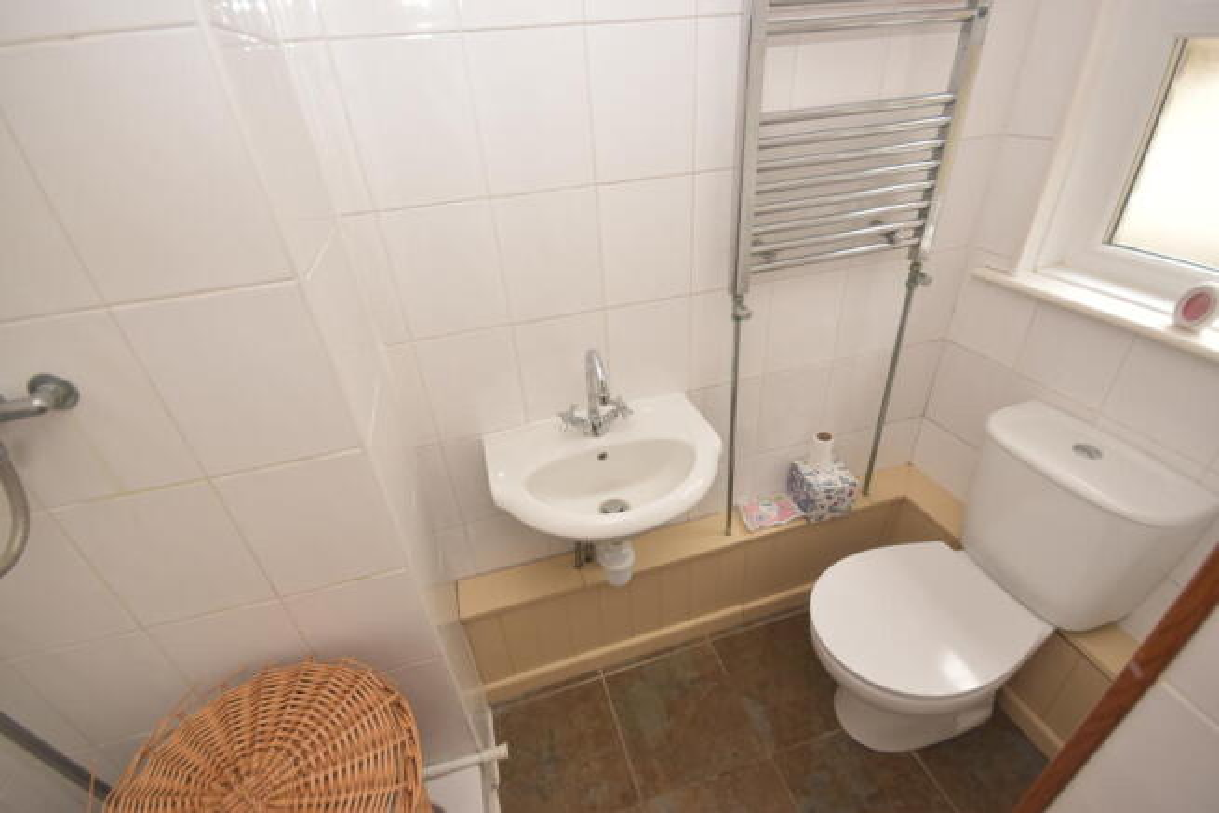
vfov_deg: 77.4
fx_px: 508
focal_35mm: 15
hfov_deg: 100.4
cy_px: 406
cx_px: 610
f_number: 5
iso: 560
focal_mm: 10
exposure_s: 1/200
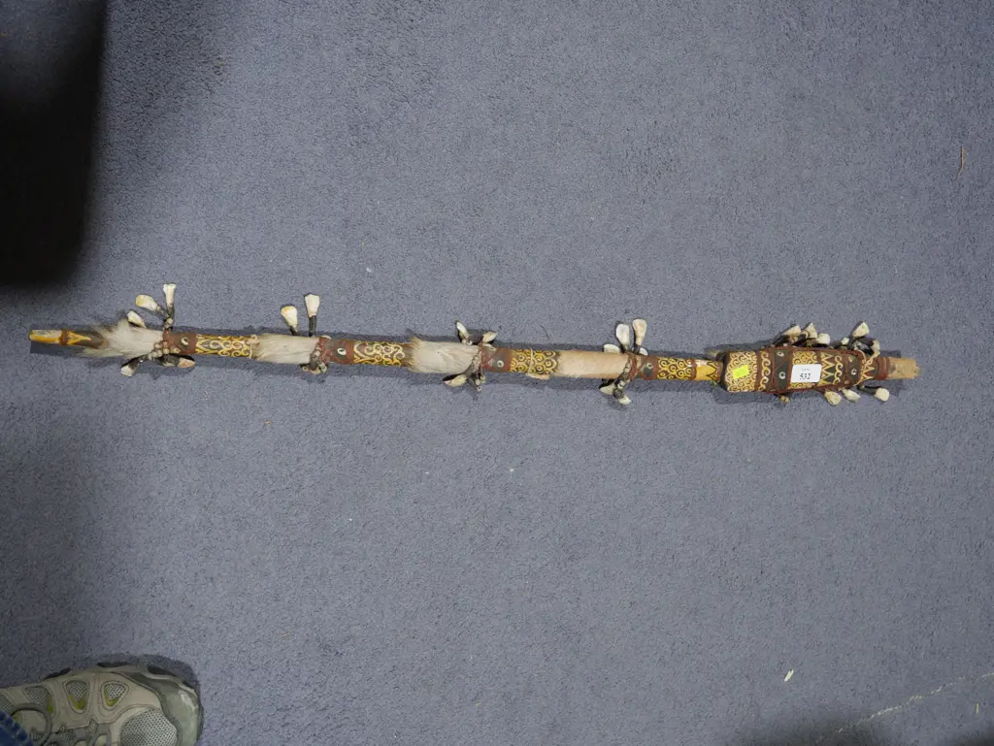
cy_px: 373
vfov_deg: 36.0
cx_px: 497
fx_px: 1149
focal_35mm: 40
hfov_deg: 46.8
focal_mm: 20
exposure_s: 1/60
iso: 320
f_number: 4.4
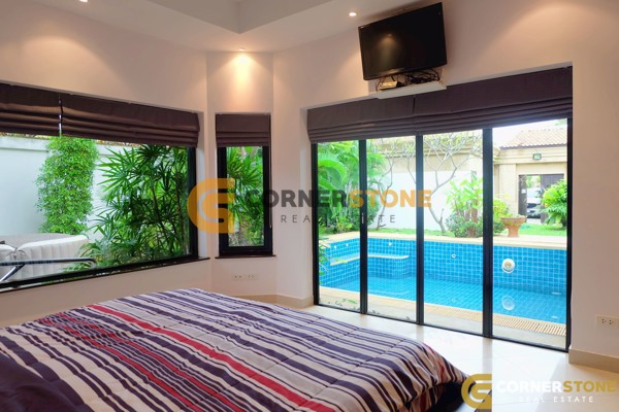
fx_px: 413
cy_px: 206
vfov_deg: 53.1
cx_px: 310
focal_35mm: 24
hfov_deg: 73.7
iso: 200
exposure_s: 1/28
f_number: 3.5
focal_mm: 16
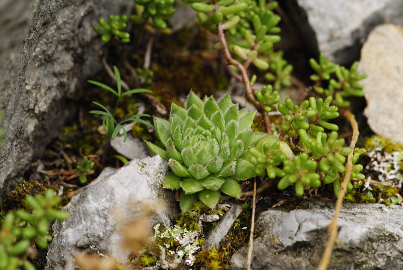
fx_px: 1429
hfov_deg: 16.0
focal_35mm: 128
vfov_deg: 10.8
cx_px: 202
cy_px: 135
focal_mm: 85
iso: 400
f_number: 8
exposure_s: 1/80
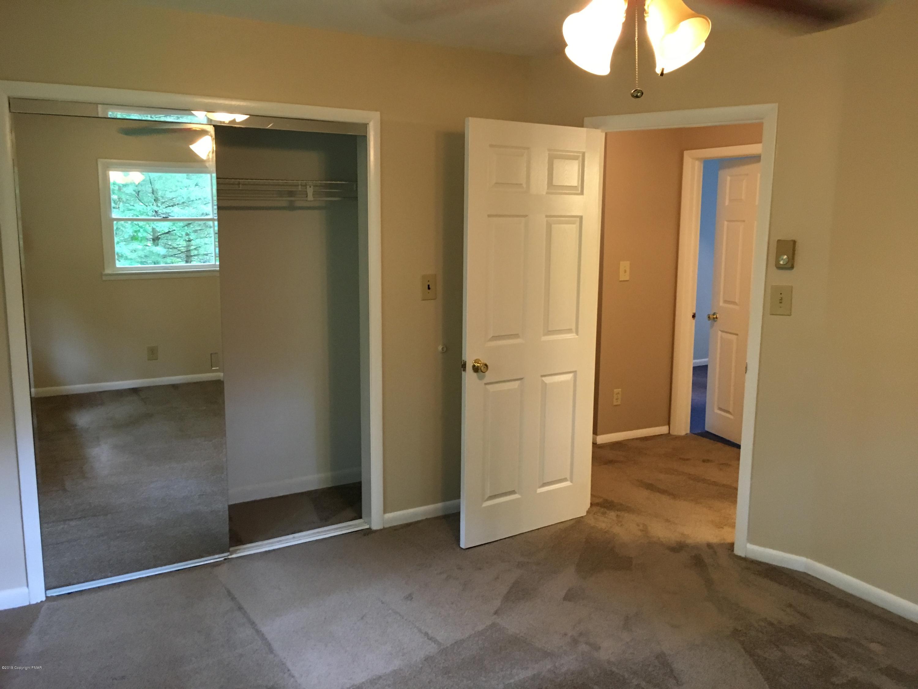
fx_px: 769
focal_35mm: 29
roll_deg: -0.6
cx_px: 459
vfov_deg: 48.2
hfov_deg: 61.7
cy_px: 344
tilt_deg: -8.6
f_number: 2.2
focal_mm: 4.15
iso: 200
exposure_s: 1/24
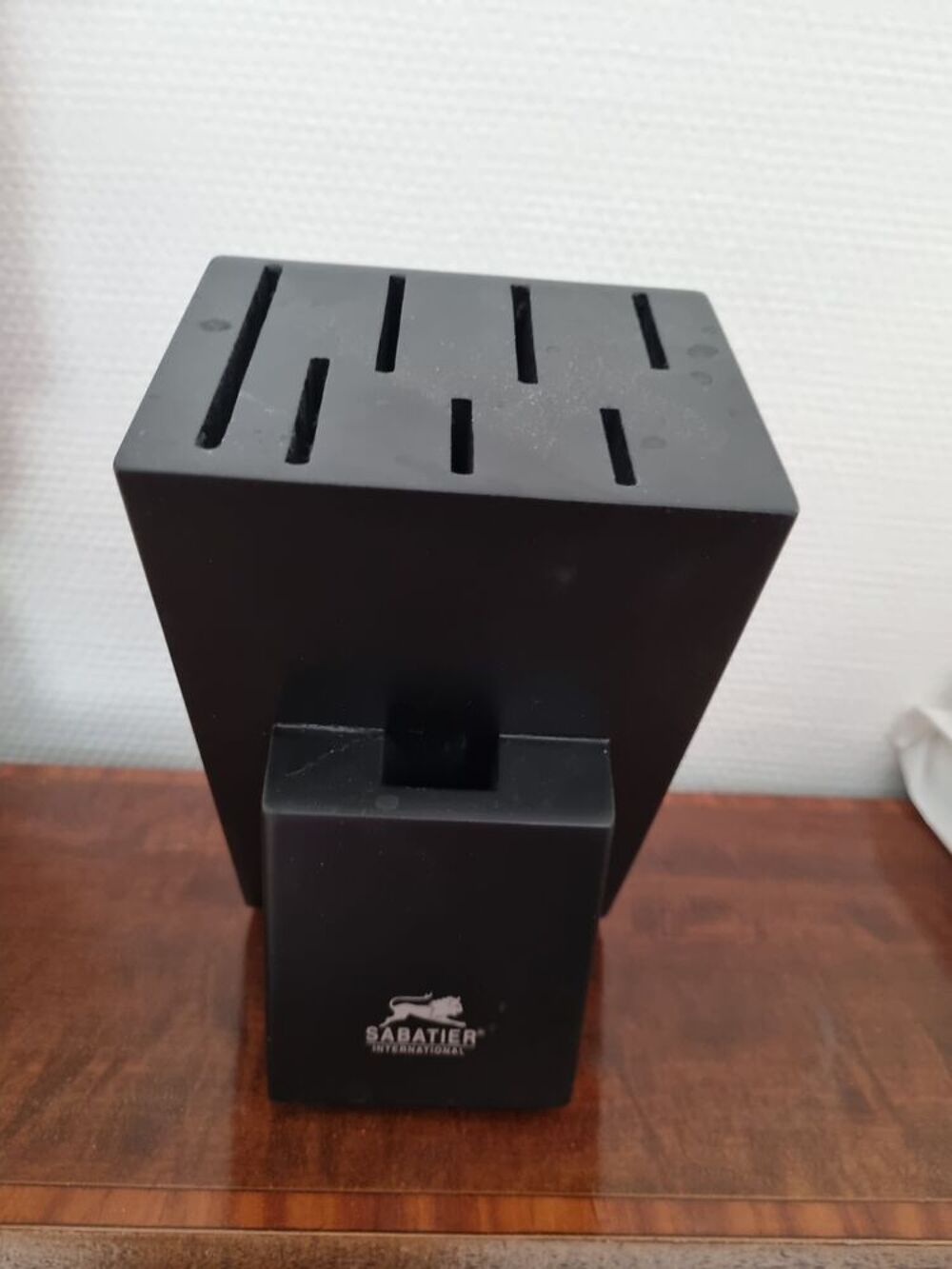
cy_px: 634
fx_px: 953
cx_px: 476
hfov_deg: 53.1
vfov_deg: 67.3
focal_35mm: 26
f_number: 1.8
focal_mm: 5.4
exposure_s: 1/25
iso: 1000
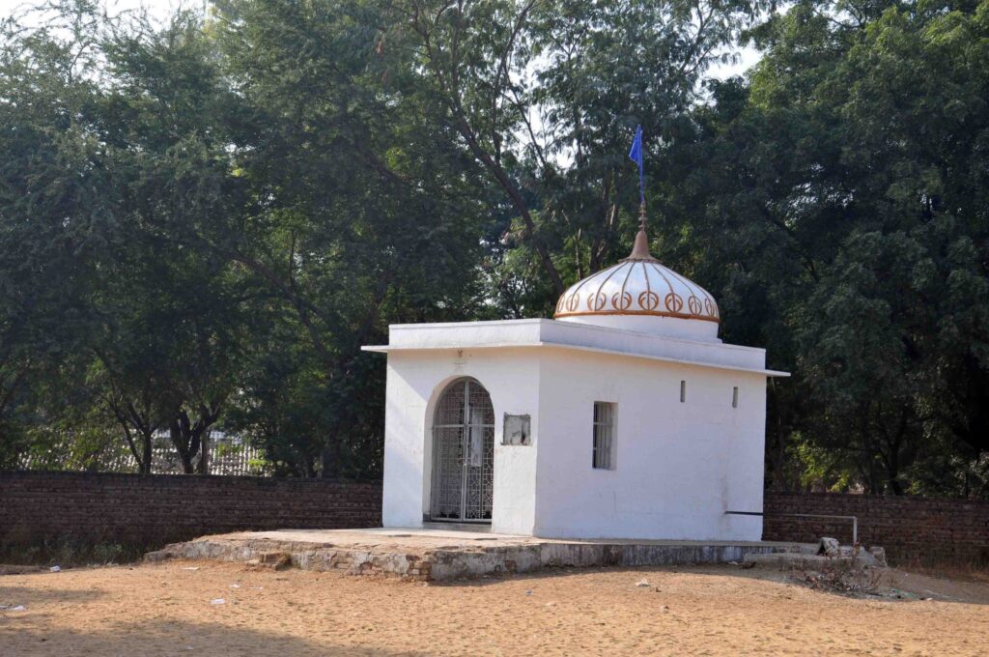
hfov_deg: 26.0
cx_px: 494
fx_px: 2140
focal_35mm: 78
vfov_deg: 17.4
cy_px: 328
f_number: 10
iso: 400
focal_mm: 52
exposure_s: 1/400
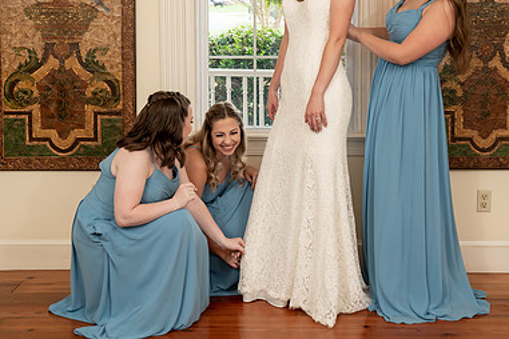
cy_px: 89
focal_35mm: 60
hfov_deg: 33.3
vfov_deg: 22.4
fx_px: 848
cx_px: 301
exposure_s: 1/250
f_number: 5.6
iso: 2000
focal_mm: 38
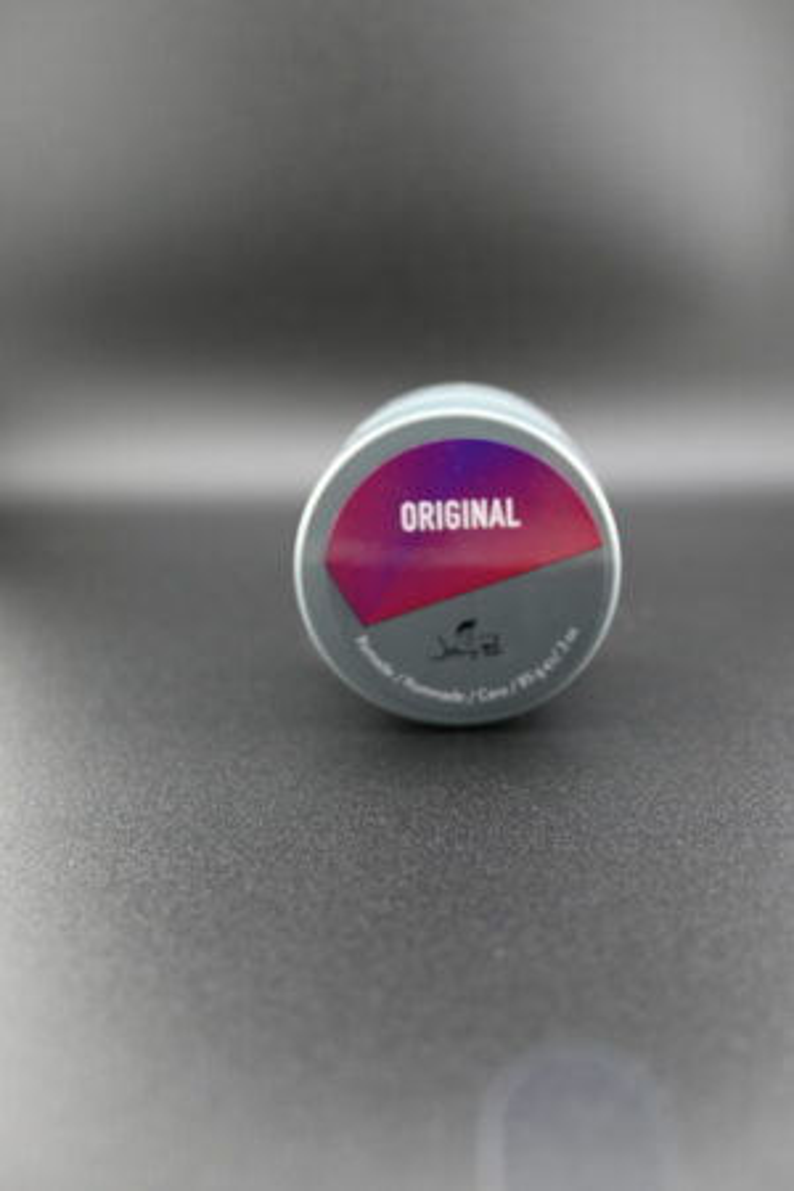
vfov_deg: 51.3
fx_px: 1241
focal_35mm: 38
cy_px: 596
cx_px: 397
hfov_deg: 35.5
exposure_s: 1/125
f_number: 4.2
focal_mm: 25
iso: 1250
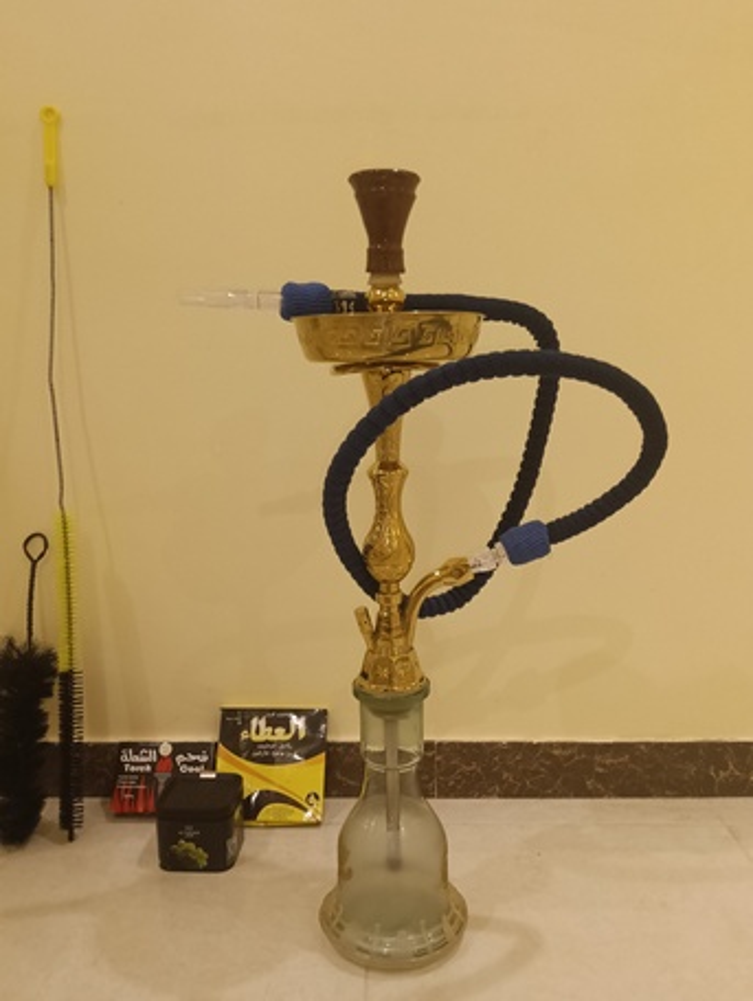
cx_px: 376
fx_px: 782
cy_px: 500
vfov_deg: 65.3
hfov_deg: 51.4
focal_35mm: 27
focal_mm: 3.98
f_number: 1.8
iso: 640
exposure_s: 1/33.3
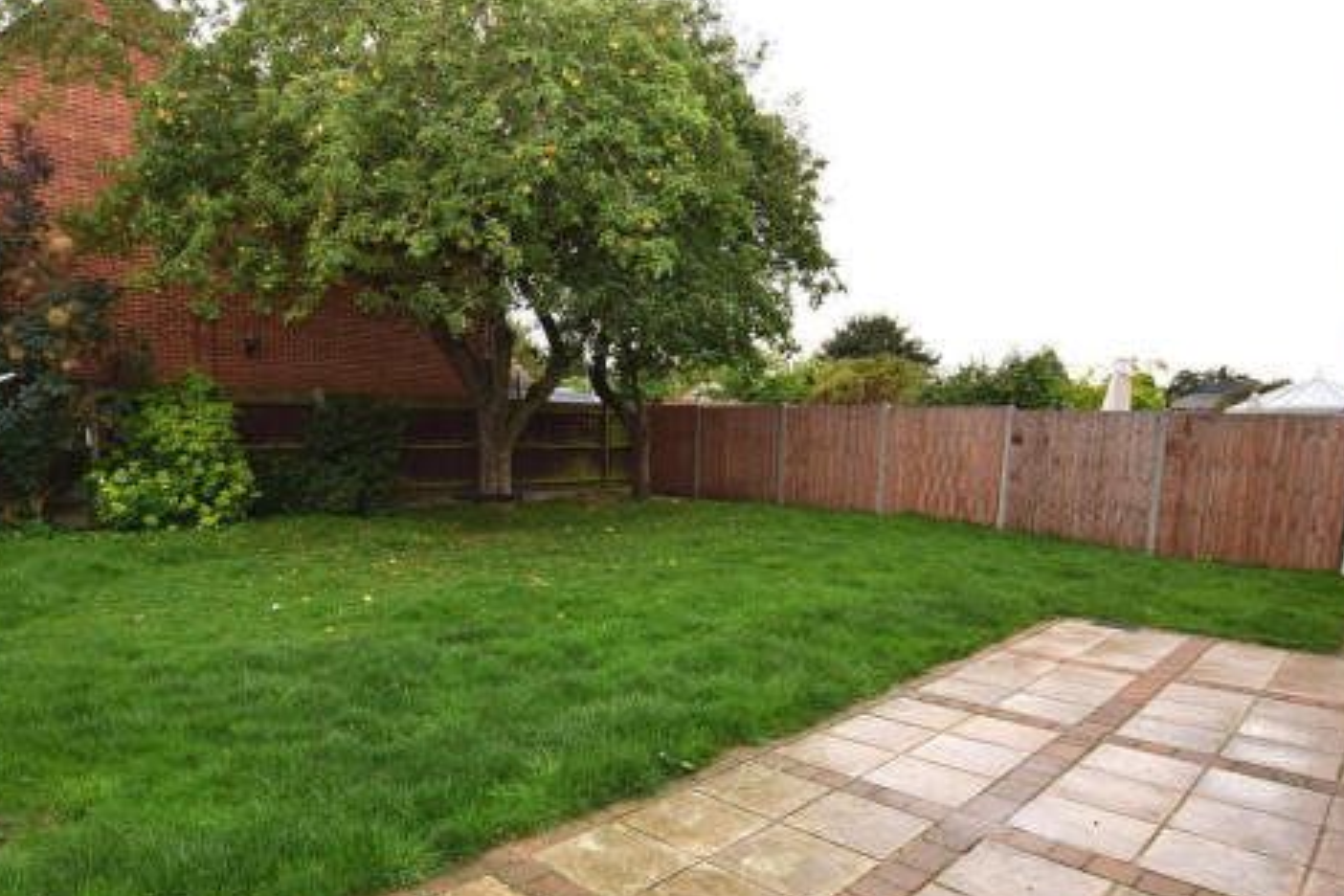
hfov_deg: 80.7
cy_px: 553
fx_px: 784
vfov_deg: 58.8
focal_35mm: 21
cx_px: 576
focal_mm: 10
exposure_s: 1/160
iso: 100
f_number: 4
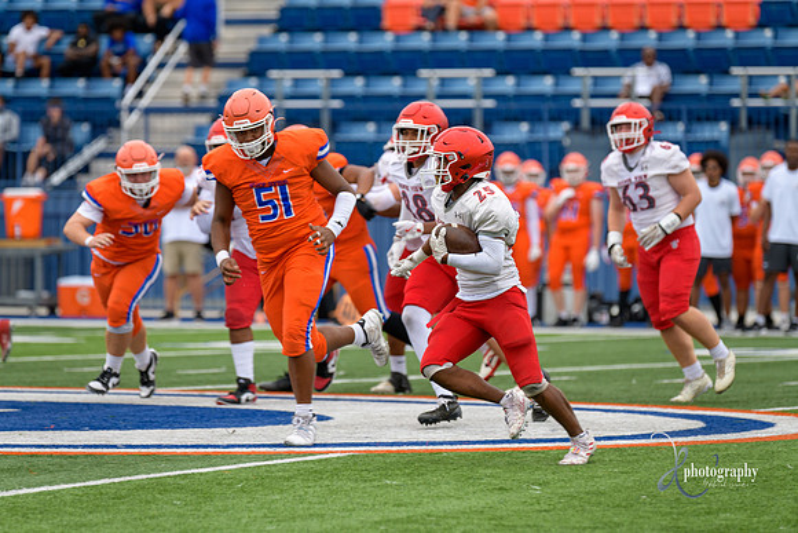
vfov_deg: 5.5
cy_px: 266
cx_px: 399
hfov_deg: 8.2
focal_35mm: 250
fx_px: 5543
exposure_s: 1/800
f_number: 3.5
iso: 400
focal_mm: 250
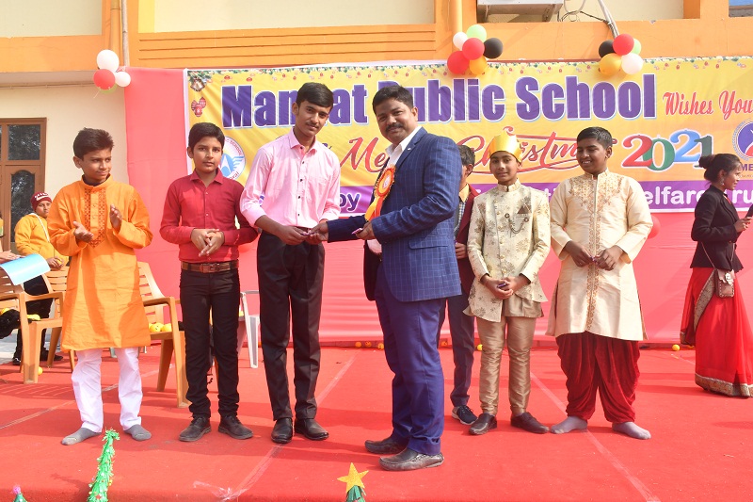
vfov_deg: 40.0
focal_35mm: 33
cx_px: 376
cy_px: 251
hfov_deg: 57.2
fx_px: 690
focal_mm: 22
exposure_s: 1/125
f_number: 14
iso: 320
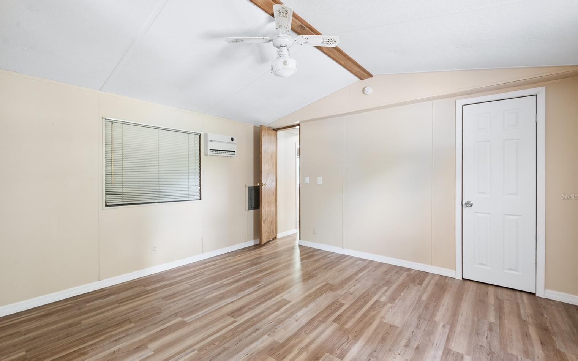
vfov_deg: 74.6
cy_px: 196
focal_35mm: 15
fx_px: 236
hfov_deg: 101.5
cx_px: 292
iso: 400
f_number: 8
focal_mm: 14
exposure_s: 1/6
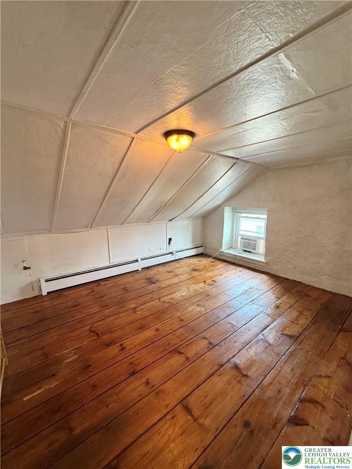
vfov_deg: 102.1
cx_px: 176
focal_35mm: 14
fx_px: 190
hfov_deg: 85.7
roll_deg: +0.1
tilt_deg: -10.4
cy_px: 234
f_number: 2.2
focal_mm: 2.22
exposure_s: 1/60
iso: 320
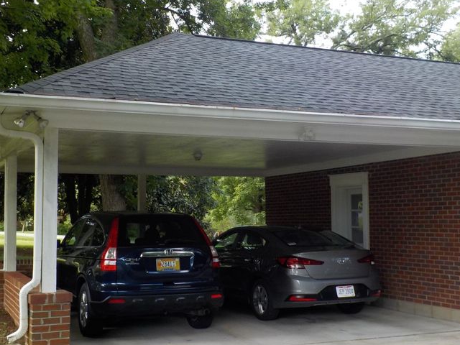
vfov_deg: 30.3
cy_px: 167
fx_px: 638
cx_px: 218
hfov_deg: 39.6
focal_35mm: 48
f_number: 3.3
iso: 125
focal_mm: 4.1
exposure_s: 1/60
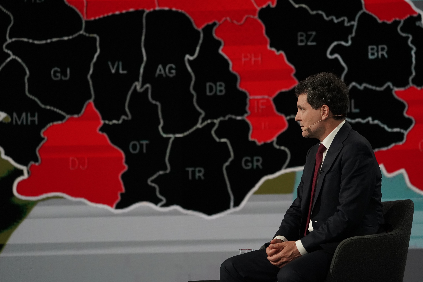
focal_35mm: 190
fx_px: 2232
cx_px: 212
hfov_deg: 10.8
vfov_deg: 7.2
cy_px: 141
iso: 5000
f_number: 5.6
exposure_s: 1/400
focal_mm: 190
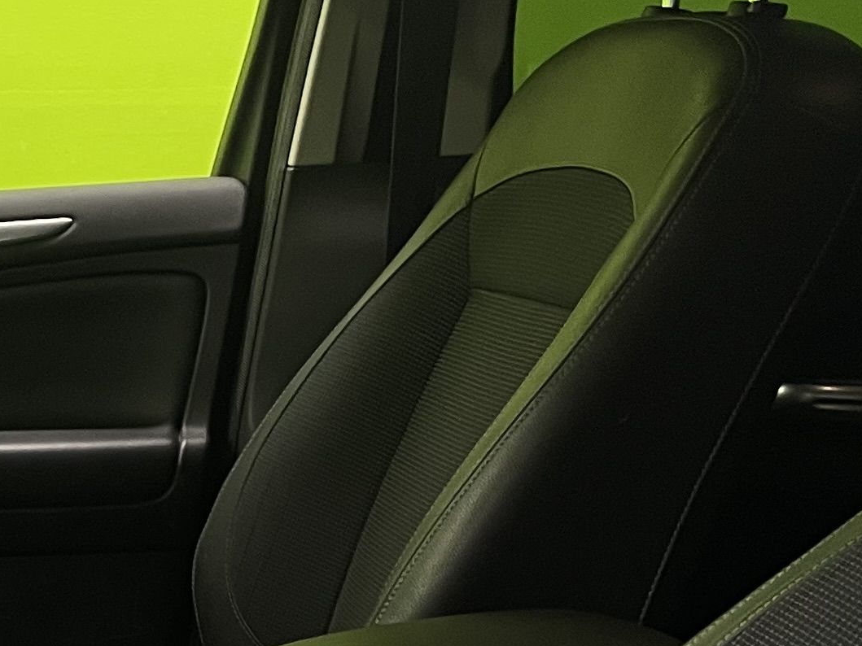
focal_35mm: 99
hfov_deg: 18.8
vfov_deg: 14.1
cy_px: 942
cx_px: -164
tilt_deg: -20.1
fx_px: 2465
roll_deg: +0.8
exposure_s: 1/50
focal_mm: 4.2
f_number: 1.6
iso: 125
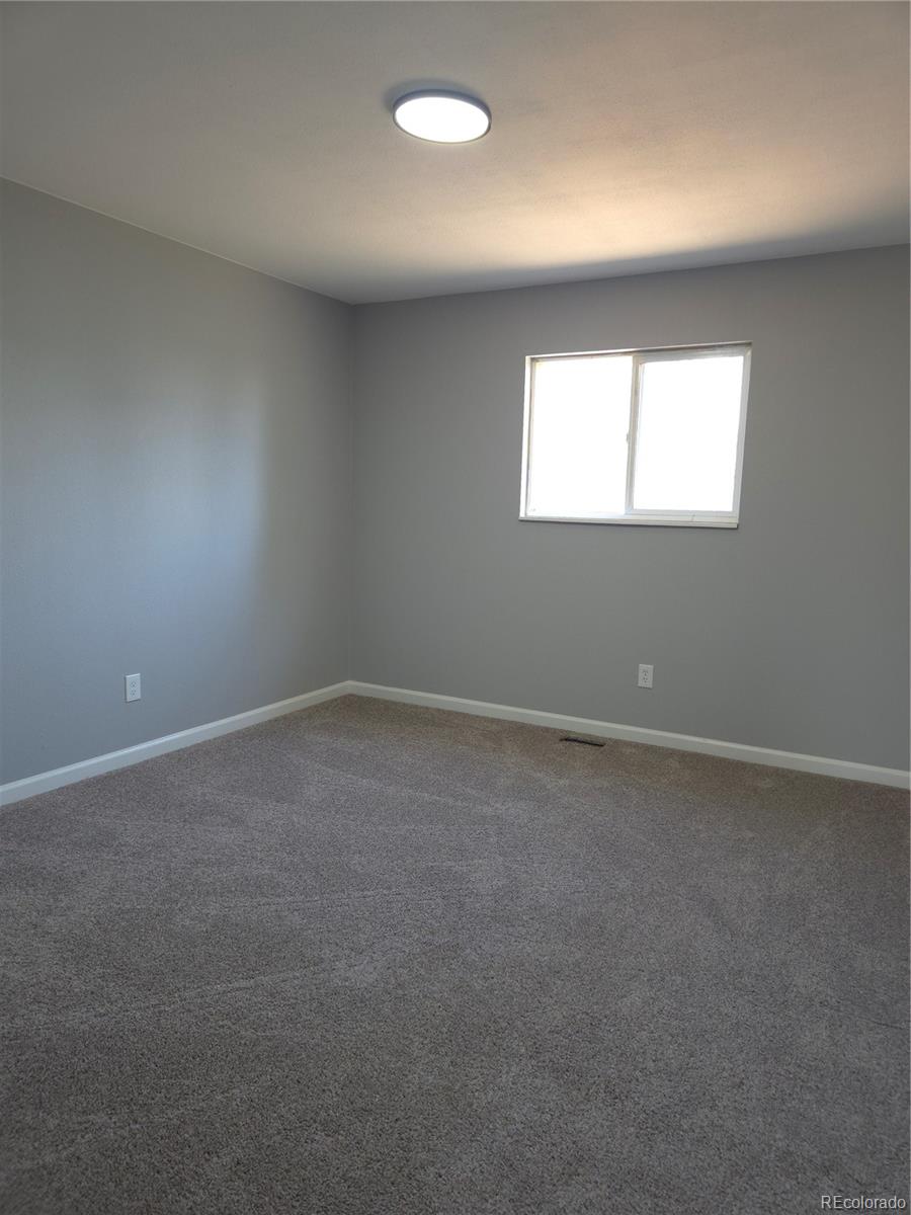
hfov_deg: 58.9
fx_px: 807
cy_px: 608
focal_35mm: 23
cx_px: 456
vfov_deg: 73.9
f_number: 1.8
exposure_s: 1/60
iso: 125
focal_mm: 5.4
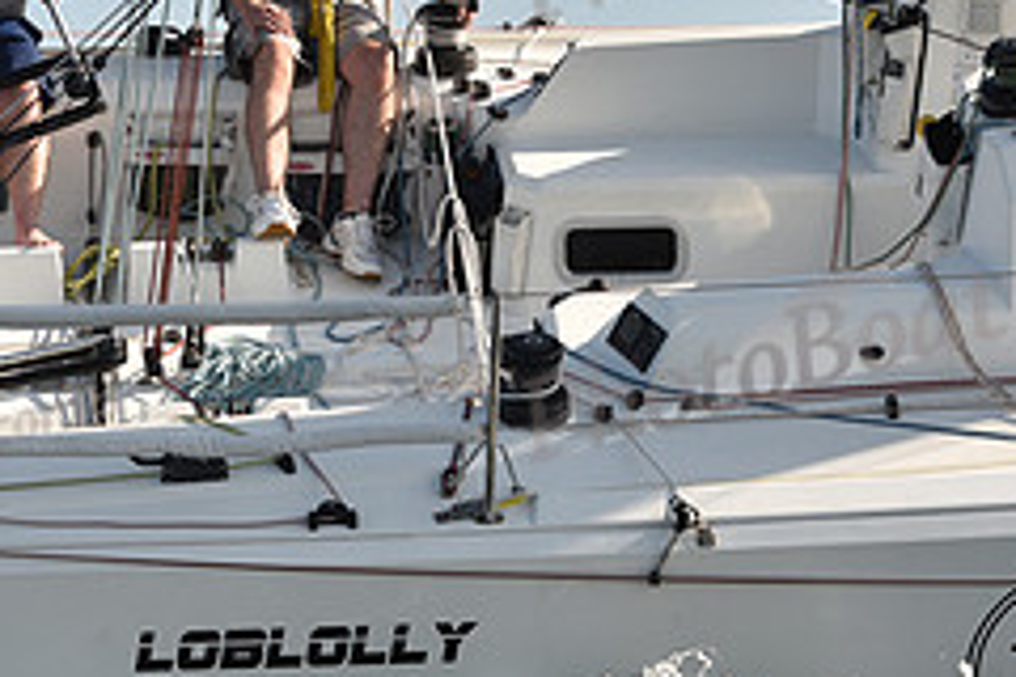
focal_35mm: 169
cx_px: 305
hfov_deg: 12.1
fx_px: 4769
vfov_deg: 8.1
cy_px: 193
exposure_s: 1/640
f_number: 4.5
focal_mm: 70
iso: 250
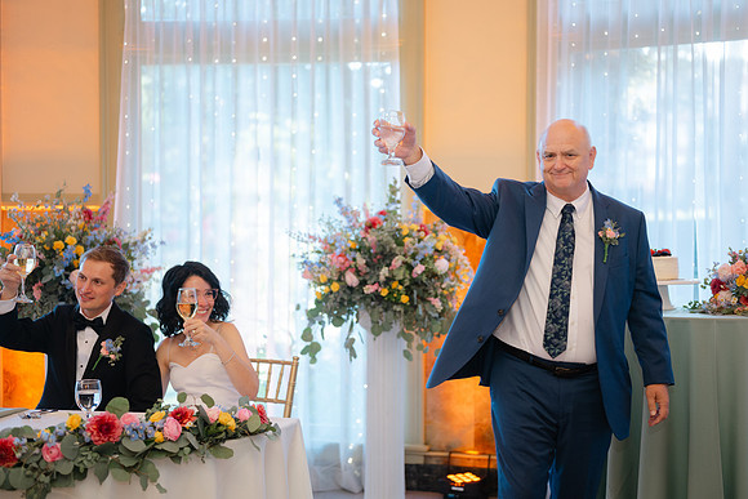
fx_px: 1039
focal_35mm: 50
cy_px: 250
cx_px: 374
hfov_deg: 39.6
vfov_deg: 27.0
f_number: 1.8
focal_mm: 50
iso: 320
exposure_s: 1/100
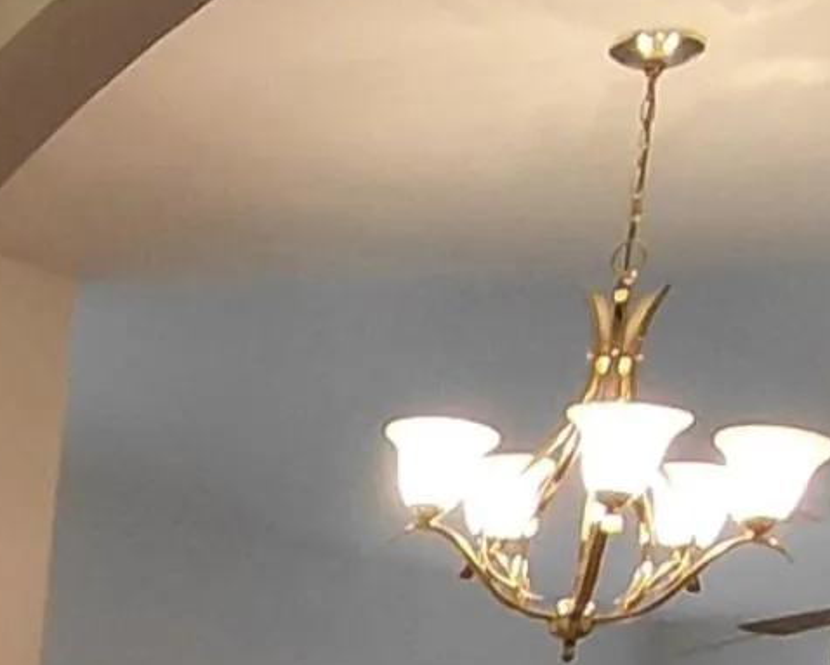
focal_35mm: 94
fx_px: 2311
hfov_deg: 18.6
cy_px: 1299
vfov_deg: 14.0
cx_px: -304
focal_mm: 1.64
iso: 64
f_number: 2.2
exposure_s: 1/60
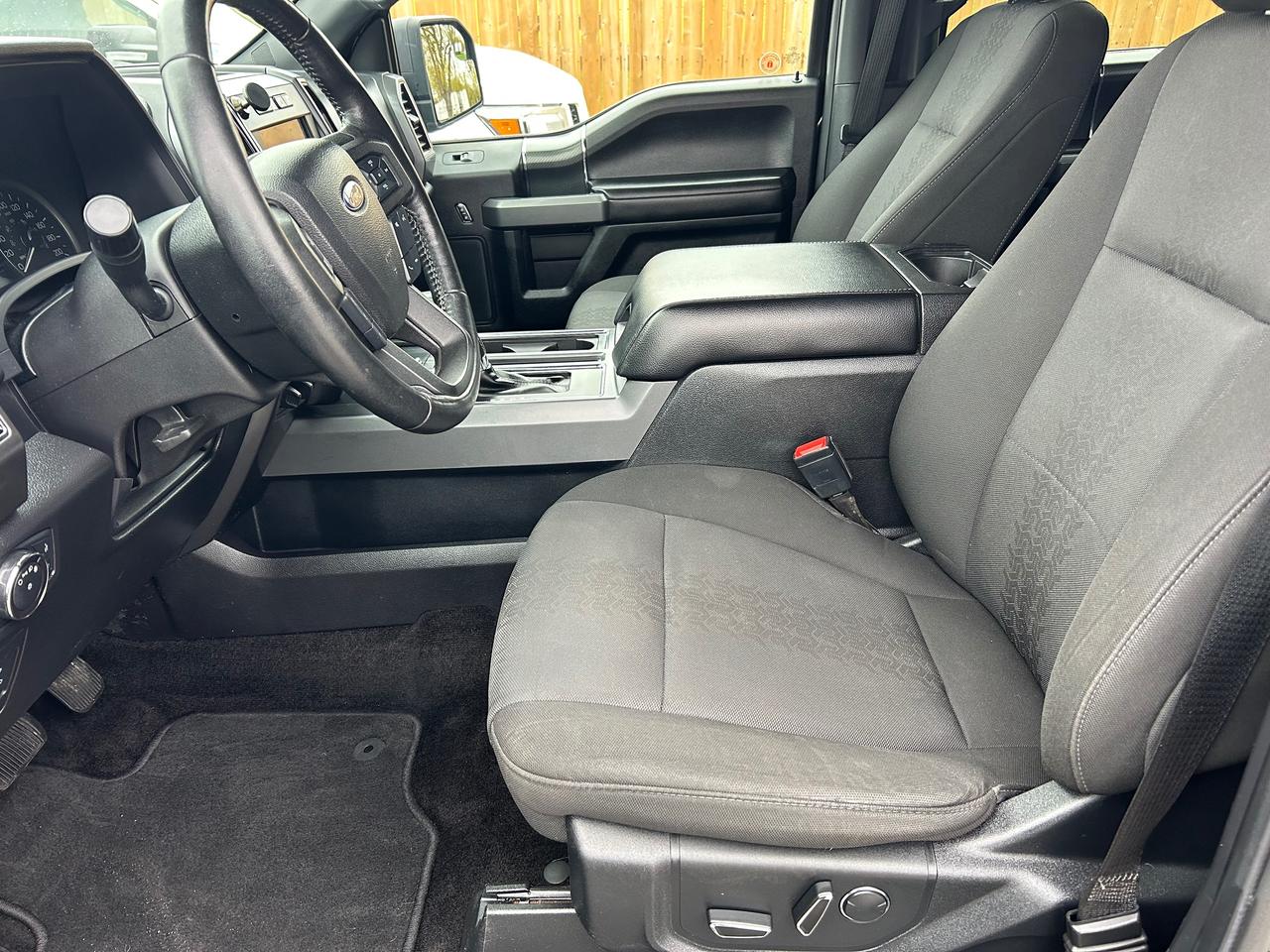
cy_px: 476
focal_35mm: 26
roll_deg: +1.8
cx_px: 635
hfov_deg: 67.3
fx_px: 954
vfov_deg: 53.1
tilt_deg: -26.7
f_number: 1.5
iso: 125
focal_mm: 5.7
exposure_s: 1/90
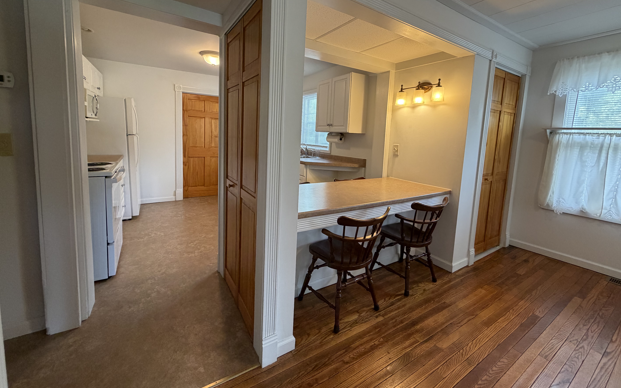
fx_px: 254
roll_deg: -2.7
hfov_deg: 101.5
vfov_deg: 74.1
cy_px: 159
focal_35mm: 15
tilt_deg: -5.7
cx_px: 310
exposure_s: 1/120
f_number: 2.2
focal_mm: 2.22
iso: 320
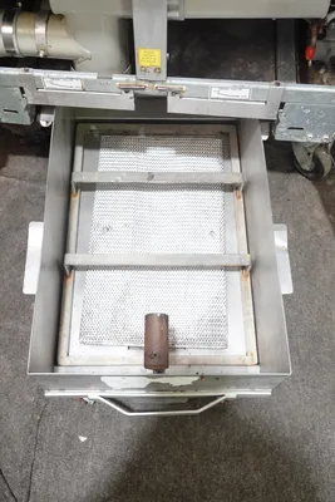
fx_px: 516
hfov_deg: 36.0
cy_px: 251
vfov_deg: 51.9
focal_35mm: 37
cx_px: 168
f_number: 3.5
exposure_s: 1/40
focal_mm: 13.56
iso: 2000
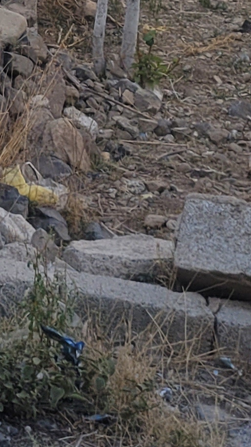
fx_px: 1479
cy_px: -266
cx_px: -344
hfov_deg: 8.8
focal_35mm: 125
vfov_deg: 15.5
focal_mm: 5.4
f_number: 1.8
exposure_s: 1/1339
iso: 40
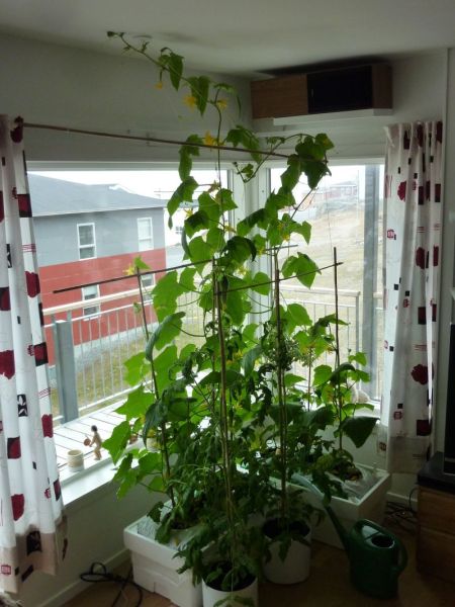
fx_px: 613
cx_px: 228
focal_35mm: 35
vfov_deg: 52.6
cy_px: 304
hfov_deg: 40.7
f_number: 3.5
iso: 250
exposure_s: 1/160
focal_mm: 5.7
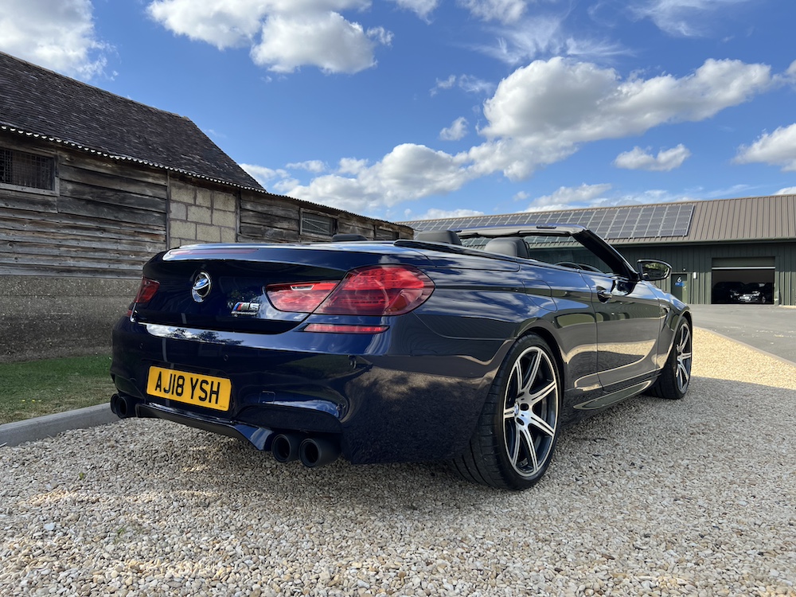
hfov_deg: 67.3
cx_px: 398
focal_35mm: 26
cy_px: 298
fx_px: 598
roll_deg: +0.1
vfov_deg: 53.1
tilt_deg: -0.8
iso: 50
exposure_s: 1/2632
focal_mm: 5.7
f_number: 1.5
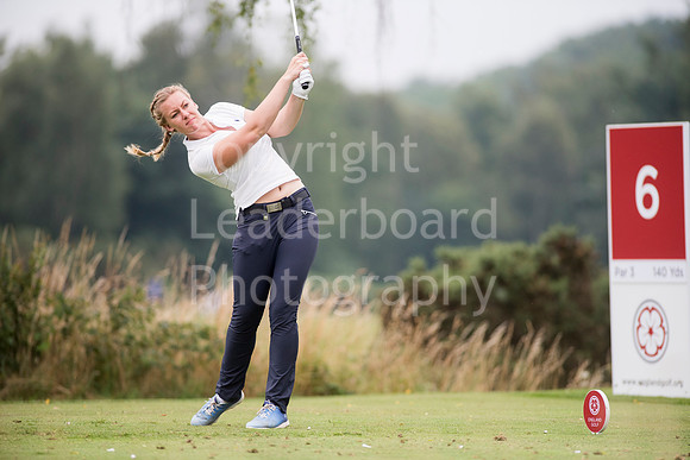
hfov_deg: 6.9
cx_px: 345
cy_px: 230
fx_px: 5751
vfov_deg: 4.6
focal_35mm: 300
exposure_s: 1/2000
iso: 800
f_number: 4
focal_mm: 300
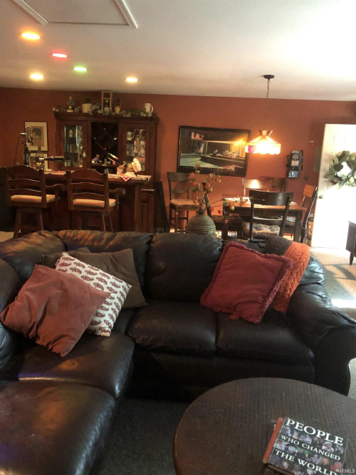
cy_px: 238
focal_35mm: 28
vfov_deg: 63.5
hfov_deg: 49.7
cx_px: 178
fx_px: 384
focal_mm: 3.99
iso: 640
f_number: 1.8
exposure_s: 1/17
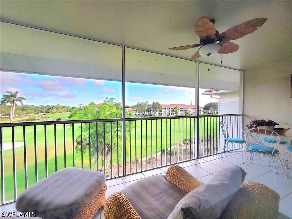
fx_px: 110
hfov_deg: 106.2
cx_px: 146
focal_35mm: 13
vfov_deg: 89.9
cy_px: 110
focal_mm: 1.8
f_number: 2.2
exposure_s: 1/120
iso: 100
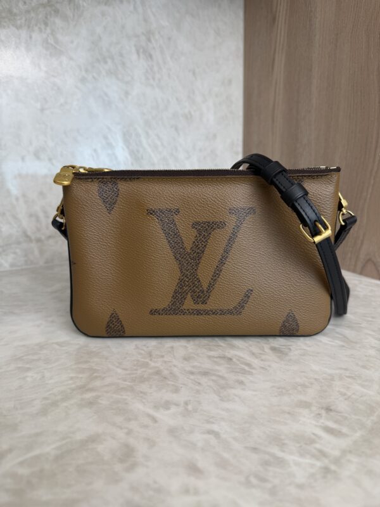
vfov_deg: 71.6
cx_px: 190
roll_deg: +1.9
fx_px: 351
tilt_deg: -13.3
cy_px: 254
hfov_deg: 56.8
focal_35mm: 24
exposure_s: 1/120
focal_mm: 6.76
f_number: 1.78
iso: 64
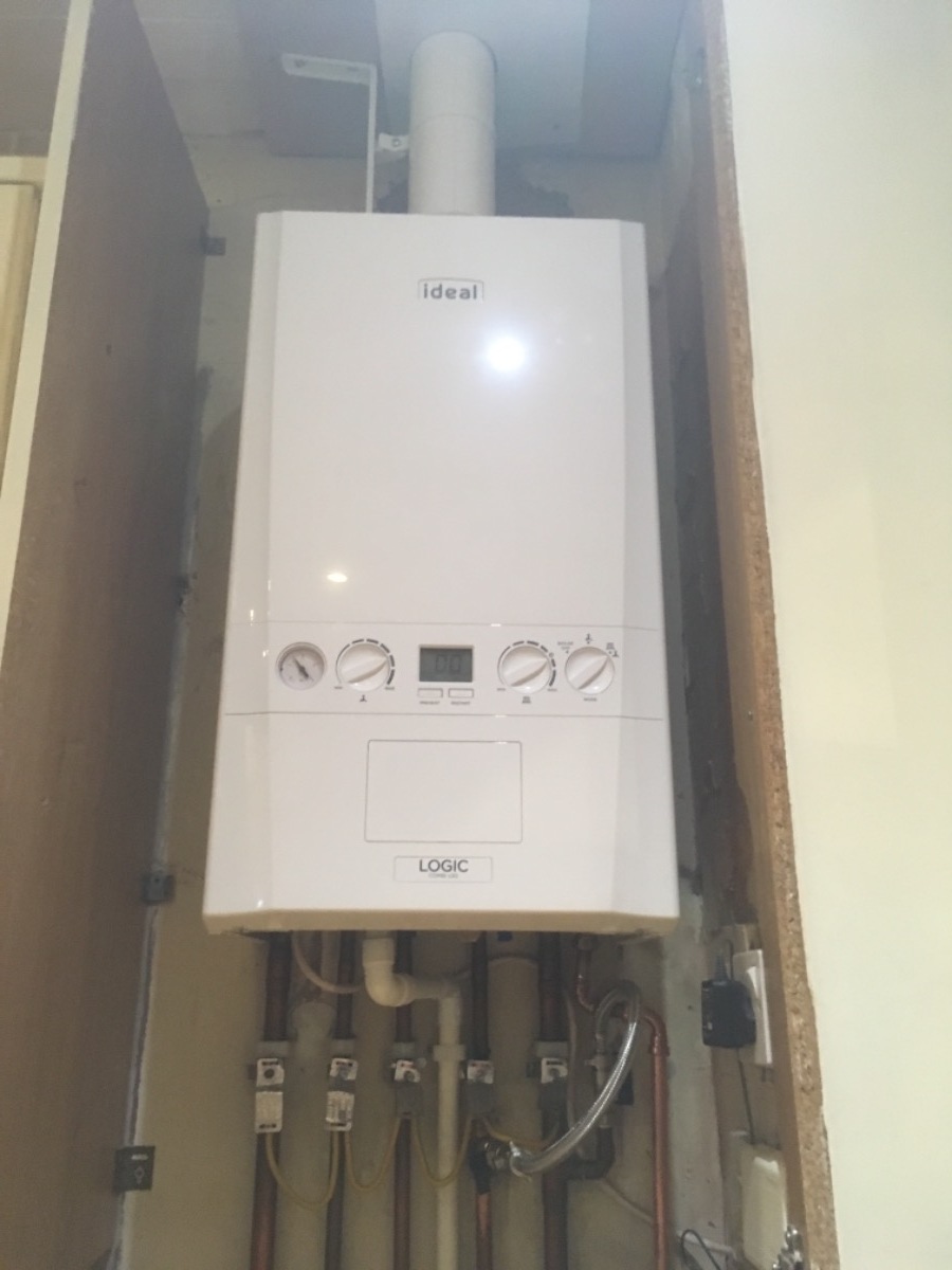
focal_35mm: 29
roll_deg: -0.3
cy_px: 635
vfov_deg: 61.7
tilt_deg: +15.4
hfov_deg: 48.2
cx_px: 476
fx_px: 1063
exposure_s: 1/25
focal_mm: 4.15
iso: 200
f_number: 2.2
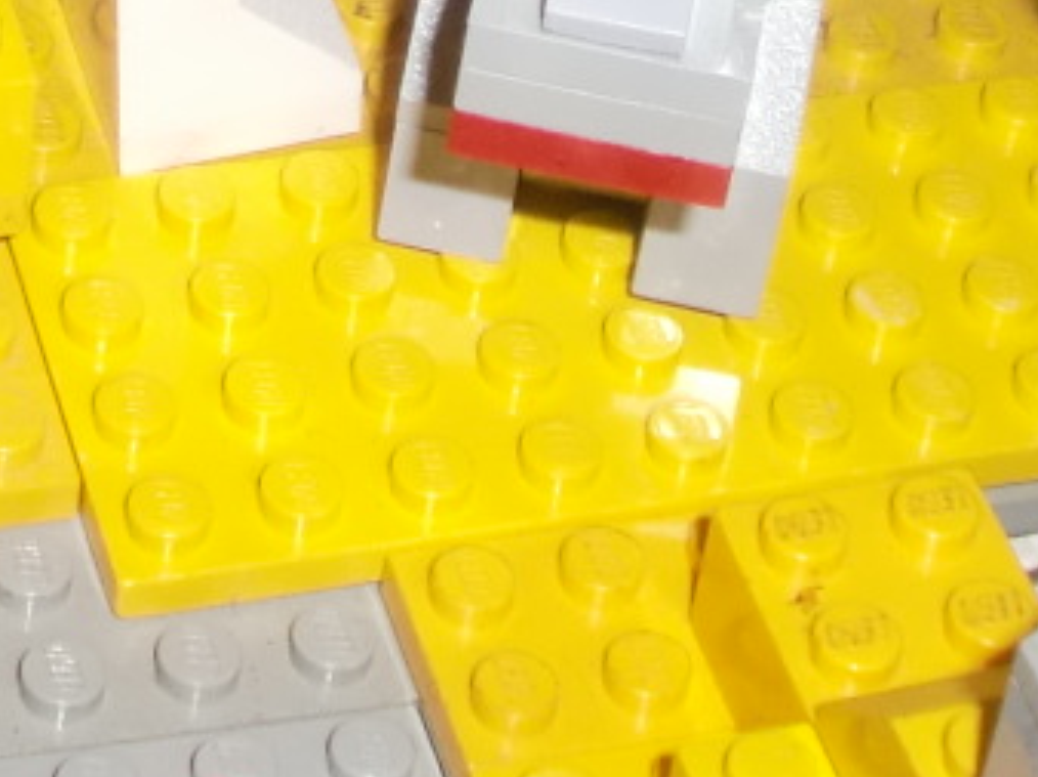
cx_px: 120
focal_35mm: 161
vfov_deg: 8.7
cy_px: -789
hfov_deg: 12.2
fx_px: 4824
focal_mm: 5.58
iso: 125
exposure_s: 1/60
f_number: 2.8
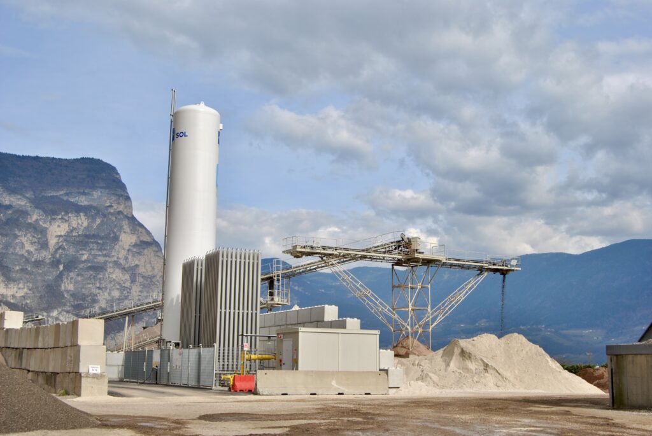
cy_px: 218
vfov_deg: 29.9
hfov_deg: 43.6
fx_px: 816
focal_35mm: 45
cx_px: 326
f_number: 9
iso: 100
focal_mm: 30
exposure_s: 1/320
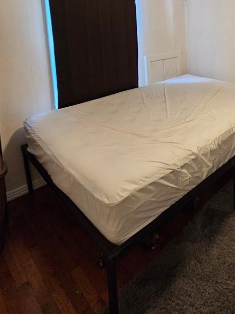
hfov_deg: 51.4
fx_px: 217
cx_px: 203
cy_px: 54
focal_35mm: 24
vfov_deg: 63.9
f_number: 2.2
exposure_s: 1/30
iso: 320
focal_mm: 2.2
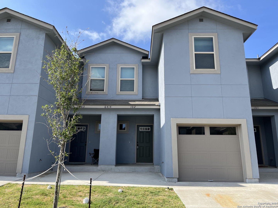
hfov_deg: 67.3
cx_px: 139
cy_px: 104
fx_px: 209
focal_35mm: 26
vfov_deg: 53.1
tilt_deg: +13.1
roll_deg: -0.8
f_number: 1.6
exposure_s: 1/1862
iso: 50
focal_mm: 5.1
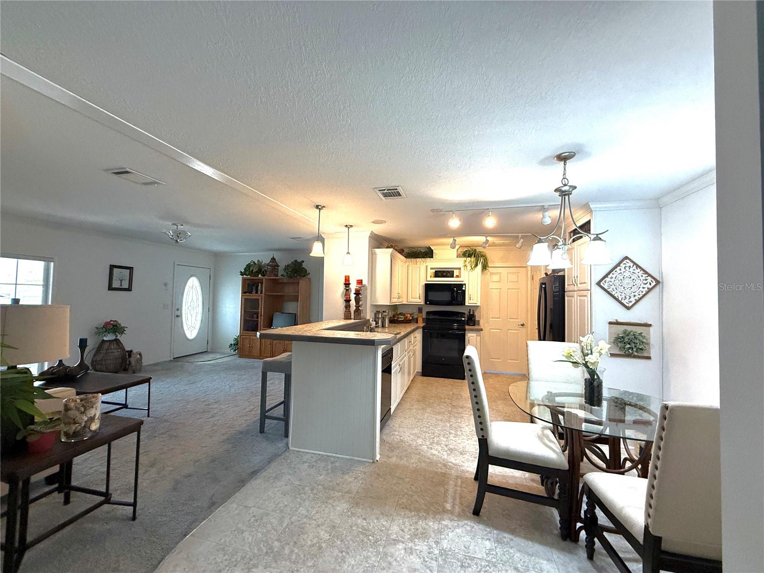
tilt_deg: +2.6
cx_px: 382
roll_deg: -1.2
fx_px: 309
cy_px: 286
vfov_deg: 85.7
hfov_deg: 102.1
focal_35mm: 14
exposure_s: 1/120
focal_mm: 2.22
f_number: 2.2
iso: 400
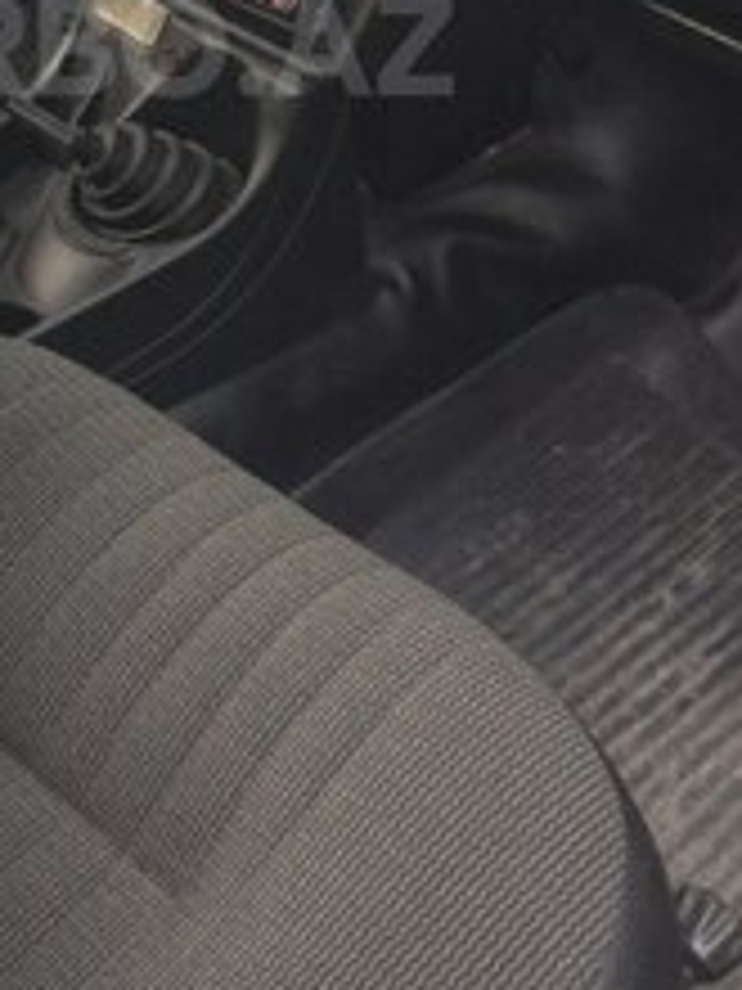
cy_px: 45
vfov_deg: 23.8
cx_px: 108
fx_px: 2258
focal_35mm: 79
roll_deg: +2.1
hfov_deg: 18.4
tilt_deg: -32.0
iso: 50
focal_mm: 4.28
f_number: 2.4
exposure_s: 1/30
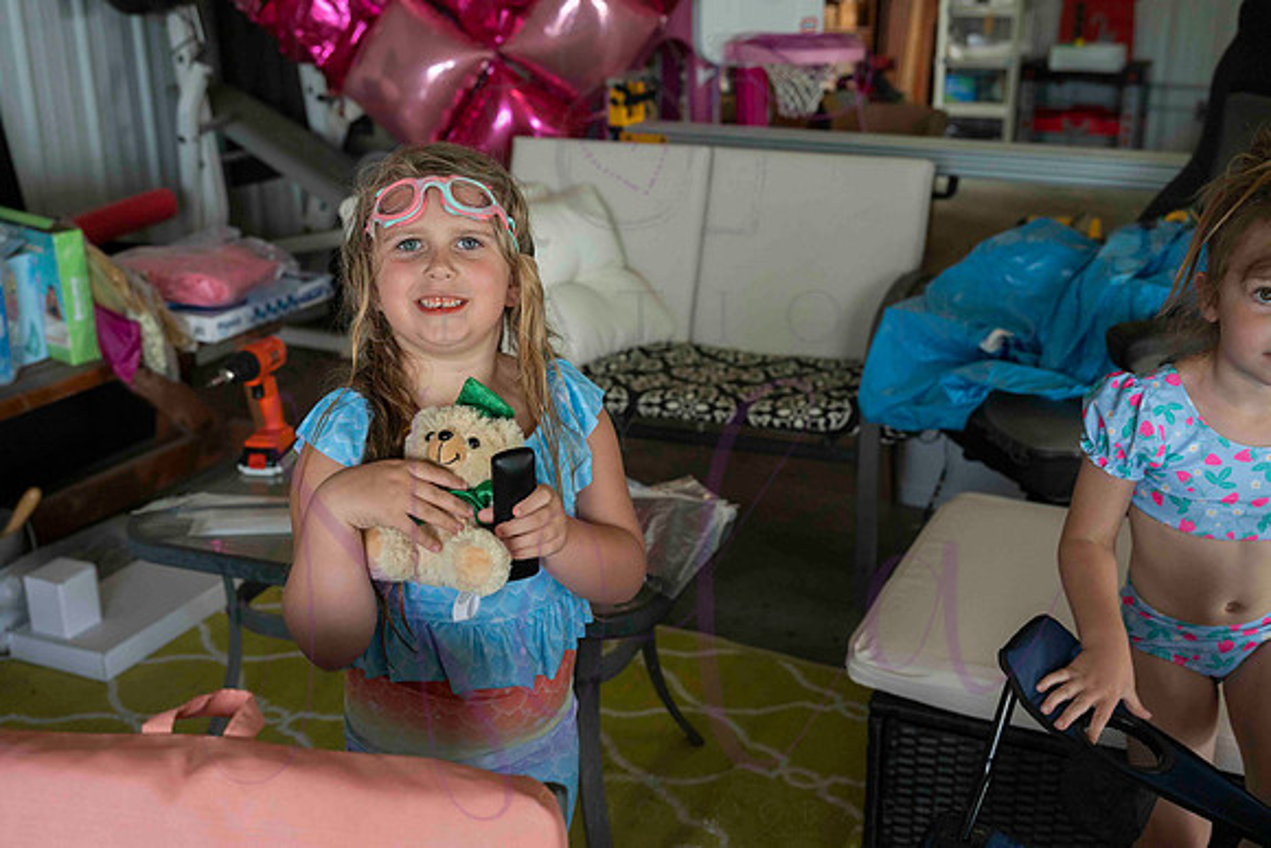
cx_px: 636
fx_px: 1414
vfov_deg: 33.4
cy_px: 424
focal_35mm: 40
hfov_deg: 48.4
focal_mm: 39
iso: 400
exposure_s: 1/320
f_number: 4
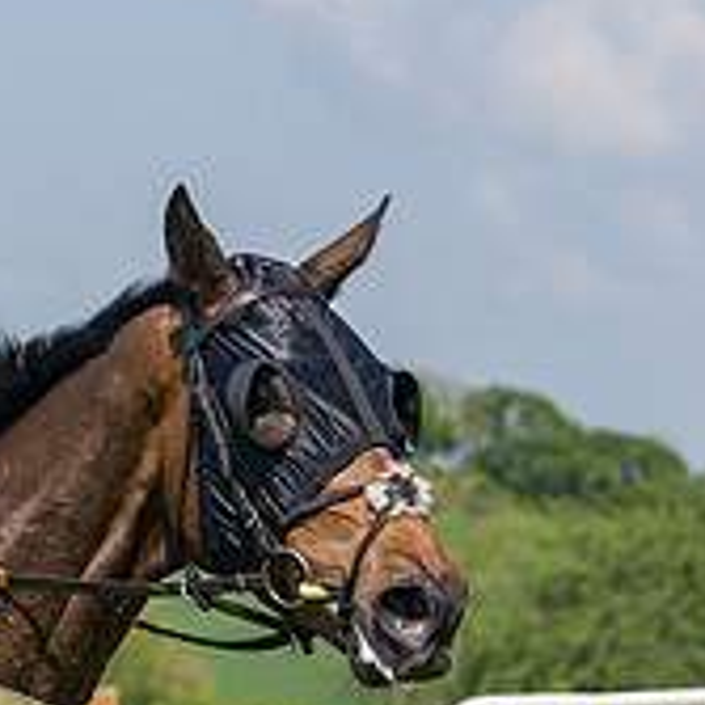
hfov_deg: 5.5
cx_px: 127
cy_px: 791
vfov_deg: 5.5
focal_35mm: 320
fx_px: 7373
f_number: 4
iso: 400
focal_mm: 70
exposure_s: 1/4000
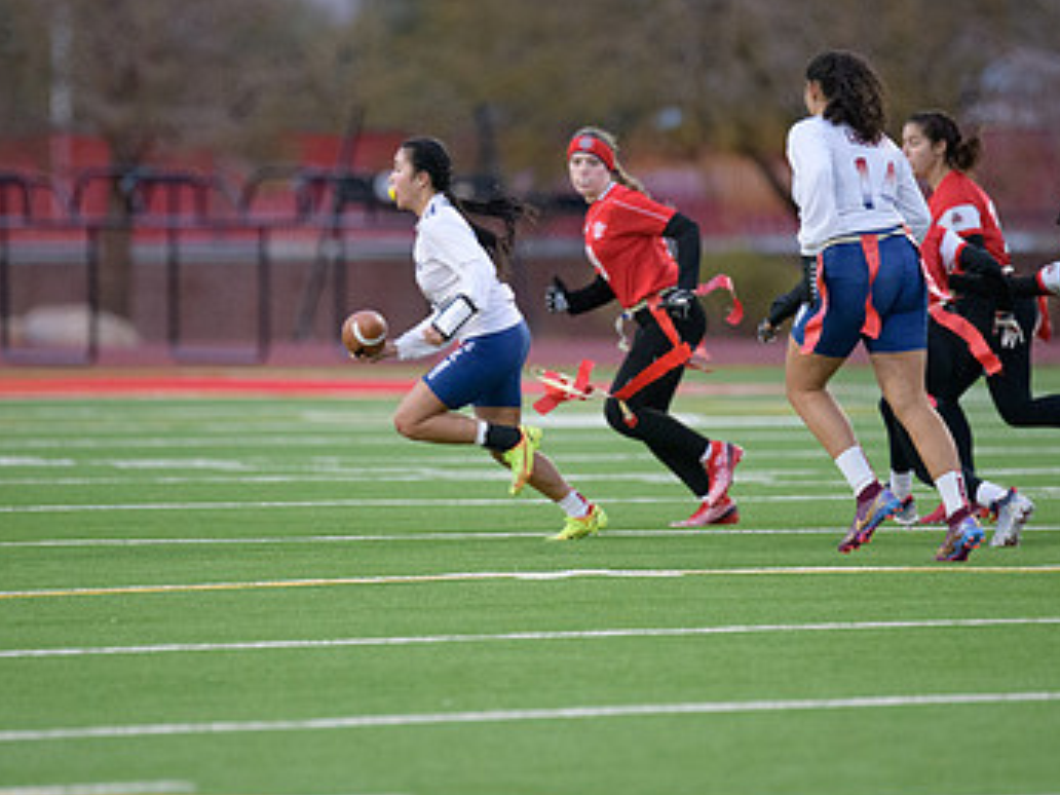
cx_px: 515
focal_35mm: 487
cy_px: 344
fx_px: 14913
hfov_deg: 4.1
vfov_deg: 3.1
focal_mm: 300
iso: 5600
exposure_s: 1/3200
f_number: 2.8
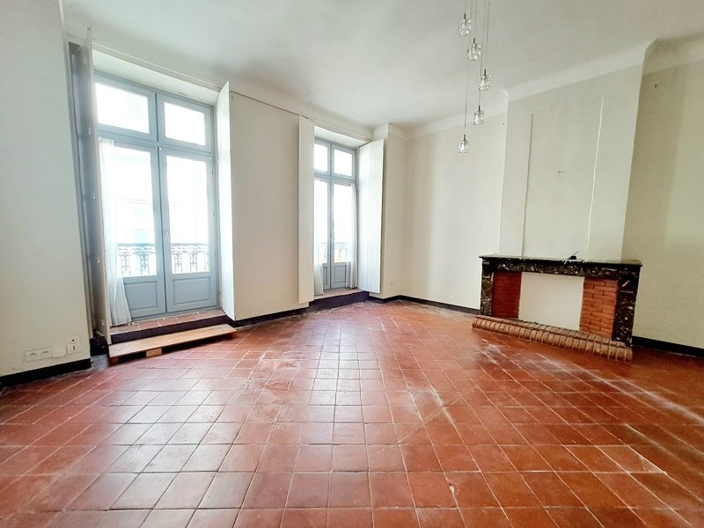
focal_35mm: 13
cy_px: 264
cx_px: 352
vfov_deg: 89.9
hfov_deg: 106.2
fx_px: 264
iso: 50
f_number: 2.2
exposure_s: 1/50
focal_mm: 1.42
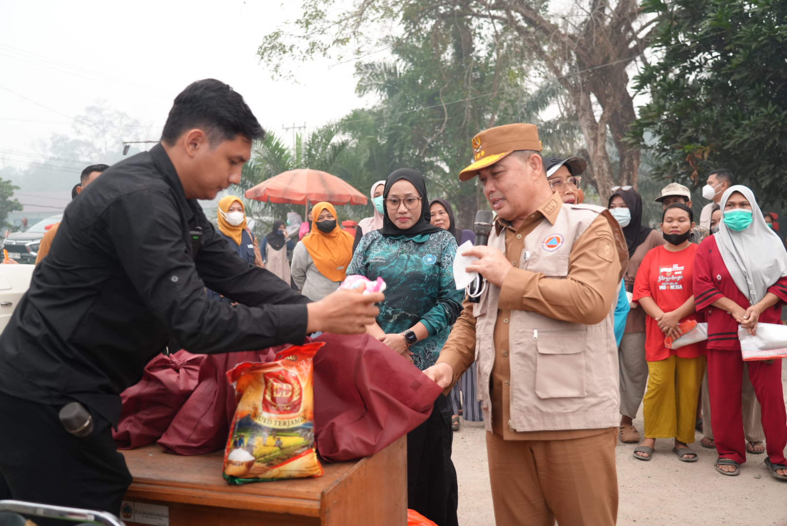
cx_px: 394
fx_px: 722
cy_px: 263
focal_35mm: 33
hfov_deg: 57.2
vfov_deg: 40.0
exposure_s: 1/250
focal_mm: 33
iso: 1250
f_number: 4
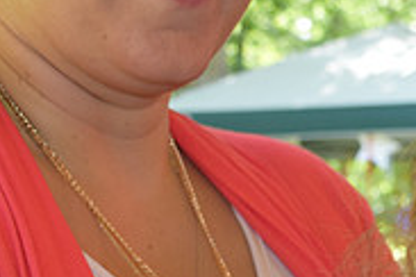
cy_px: 360
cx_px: 584
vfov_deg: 11.3
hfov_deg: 16.1
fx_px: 1370
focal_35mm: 119
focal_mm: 25
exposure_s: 1/125
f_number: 5.6
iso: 500
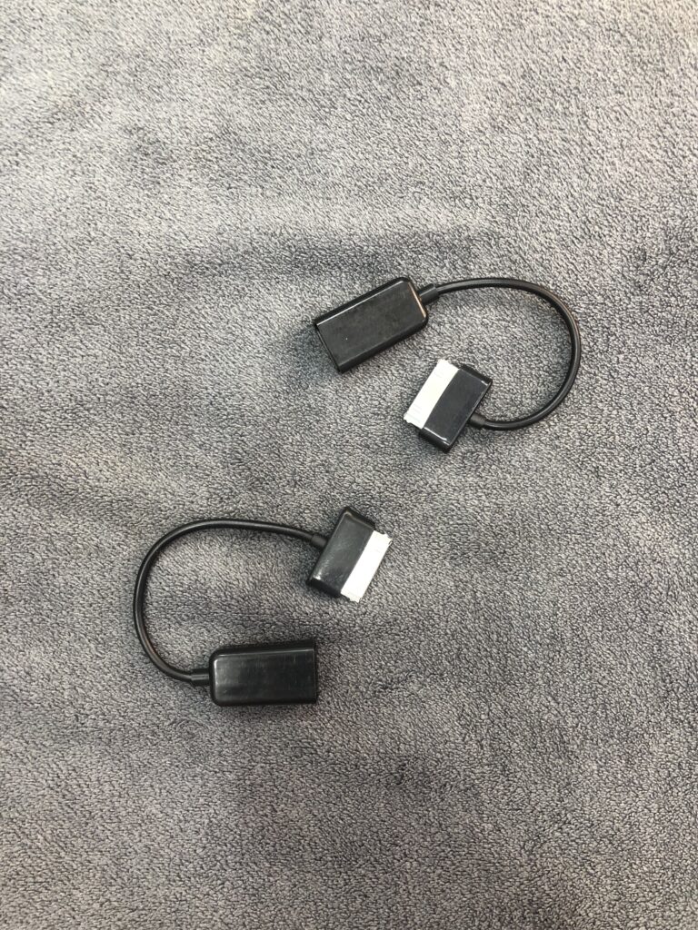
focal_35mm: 28
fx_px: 753
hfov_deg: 49.7
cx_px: 349
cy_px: 465
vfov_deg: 63.4
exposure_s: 1/33
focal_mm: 4
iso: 40
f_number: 1.8
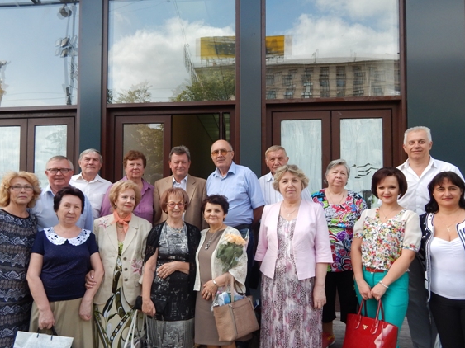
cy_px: 196
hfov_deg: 69.3
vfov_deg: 54.7
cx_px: 219
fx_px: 336
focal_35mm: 25
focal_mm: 4
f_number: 3
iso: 125
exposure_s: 1/400
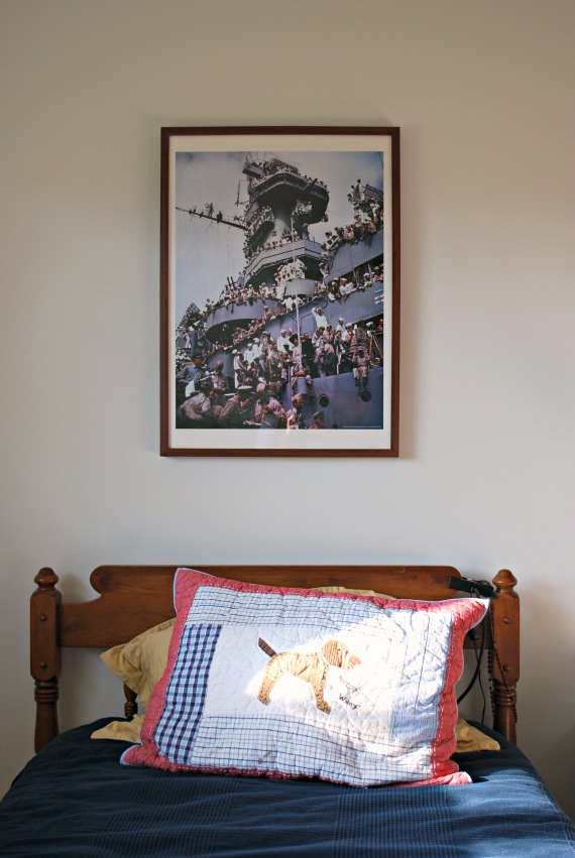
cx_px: 288
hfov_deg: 30.9
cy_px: 429
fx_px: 1039
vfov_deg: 44.9
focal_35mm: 44
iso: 200
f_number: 5
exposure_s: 1/100
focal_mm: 29
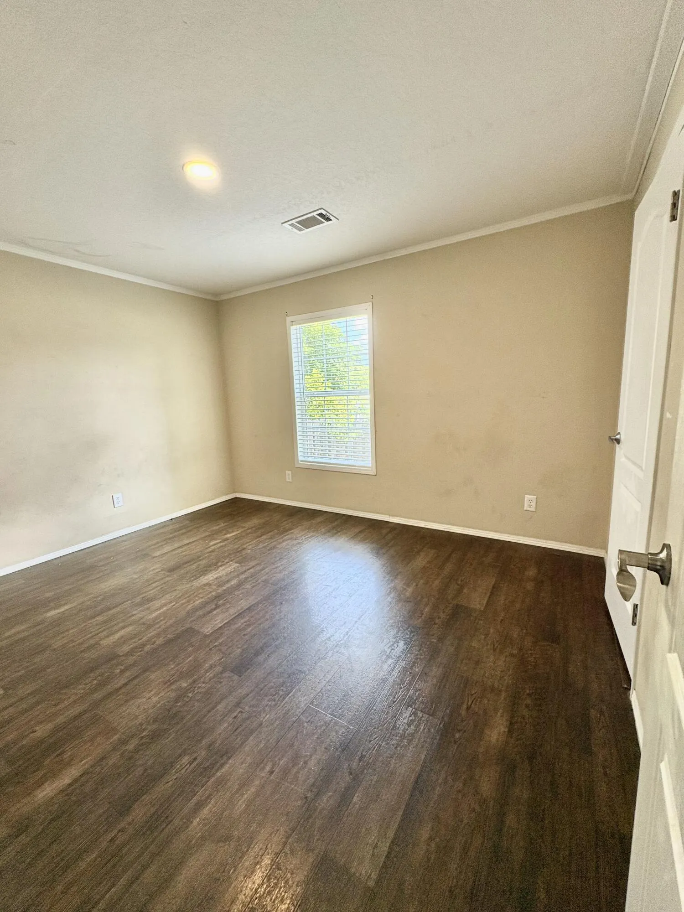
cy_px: 456
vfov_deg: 102.1
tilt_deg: -9.4
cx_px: 342
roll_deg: +2.4
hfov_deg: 85.7
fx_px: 369
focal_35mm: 14
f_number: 2.2
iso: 200
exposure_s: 1/120
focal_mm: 2.22
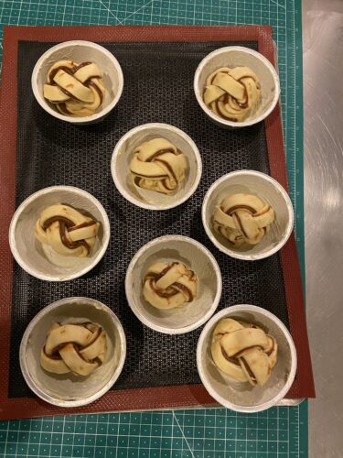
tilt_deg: -78.3
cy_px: 229
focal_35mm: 26
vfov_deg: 67.3
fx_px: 344
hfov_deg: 53.1
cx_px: 172
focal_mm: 4.25
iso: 500
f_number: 1.8
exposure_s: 1/33
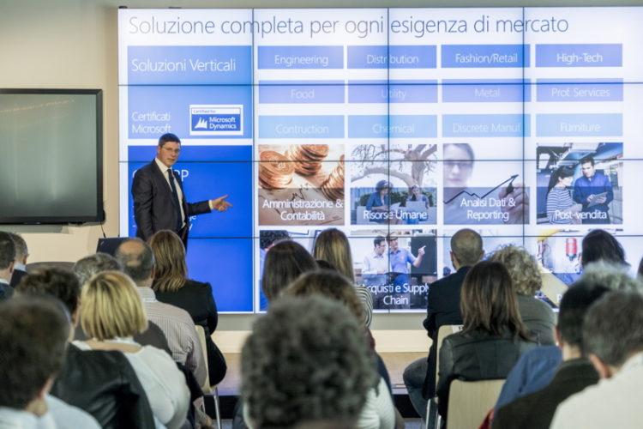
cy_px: 214
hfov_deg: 16.3
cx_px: 322
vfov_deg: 10.9
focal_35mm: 126
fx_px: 2250
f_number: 6.3
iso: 800
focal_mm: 126
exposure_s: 1/60
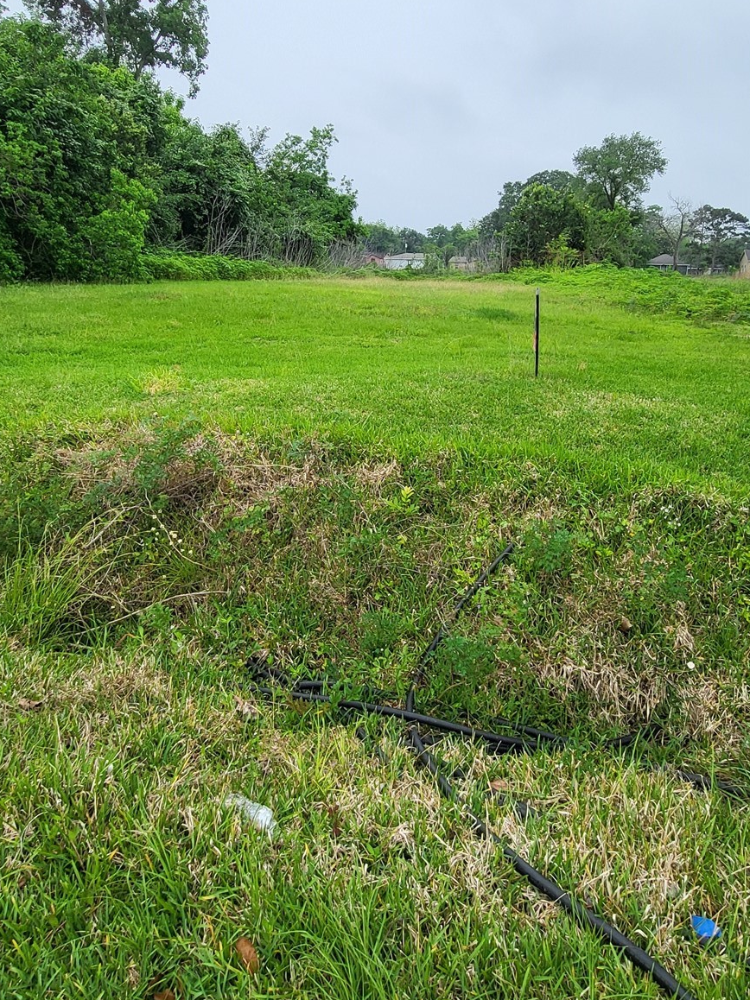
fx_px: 665
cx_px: 390
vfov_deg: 73.2
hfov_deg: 58.8
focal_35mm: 23
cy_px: 403
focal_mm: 1.74
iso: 32
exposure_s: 1/854
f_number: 2.2
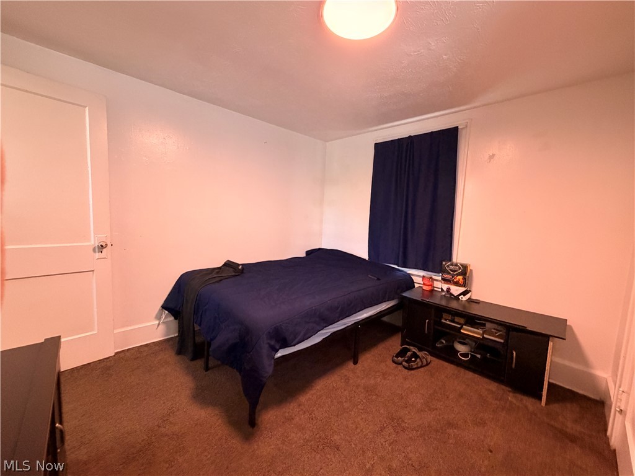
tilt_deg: -3.2
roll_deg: -1.7
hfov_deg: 102.1
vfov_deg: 85.7
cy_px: 238
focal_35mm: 14
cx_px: 318
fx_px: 257
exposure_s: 1/60
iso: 500
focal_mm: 2.22
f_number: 2.2
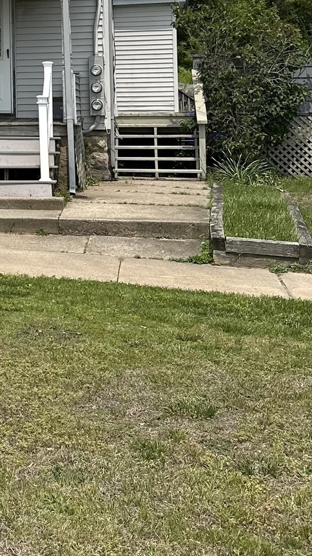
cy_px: 44
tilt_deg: +5.3
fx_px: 1030
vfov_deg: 28.8
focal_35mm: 70
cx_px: -197
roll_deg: +0.4
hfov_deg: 15.5
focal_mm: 6.86
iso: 80
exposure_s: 1/5263
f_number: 1.78
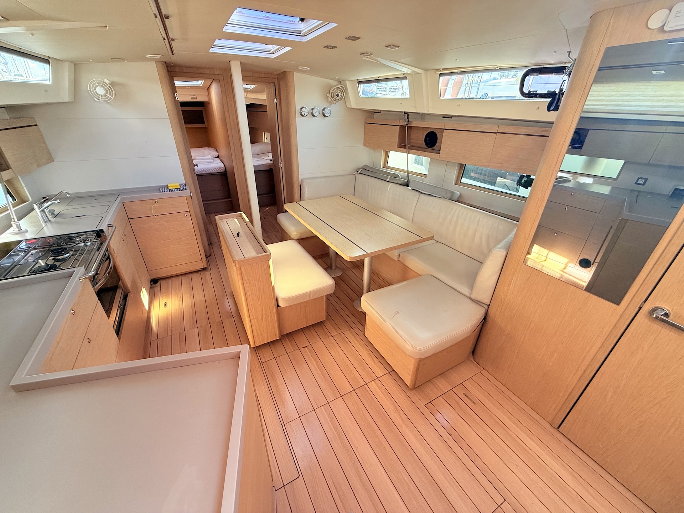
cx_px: 342
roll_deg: -2.0
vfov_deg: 85.7
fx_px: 277
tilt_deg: -27.9
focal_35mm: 14
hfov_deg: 102.1
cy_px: 256
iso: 125
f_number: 2.2
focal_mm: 2.22
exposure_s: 1/99
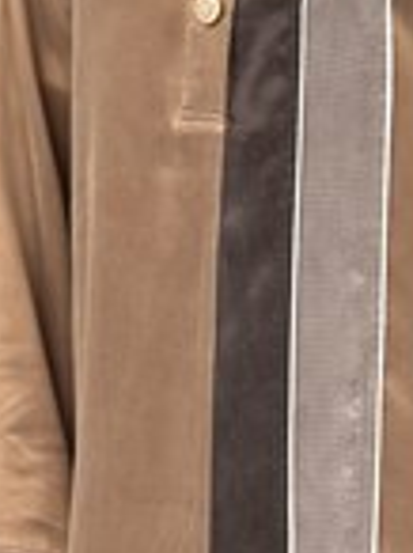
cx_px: 254
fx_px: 2728
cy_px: 152
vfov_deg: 11.6
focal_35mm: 171
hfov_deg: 8.7
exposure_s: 1/158
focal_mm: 6.86
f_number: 1.78
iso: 100
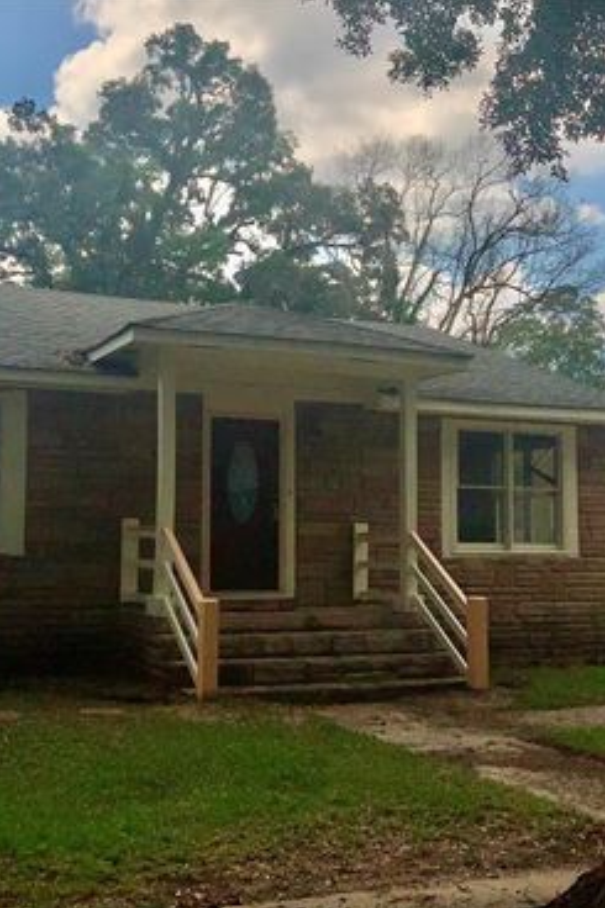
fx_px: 1034
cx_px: 240
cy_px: 458
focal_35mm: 41
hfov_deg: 32.5
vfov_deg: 47.4
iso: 20
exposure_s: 1/8621
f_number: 1.8
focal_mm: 3
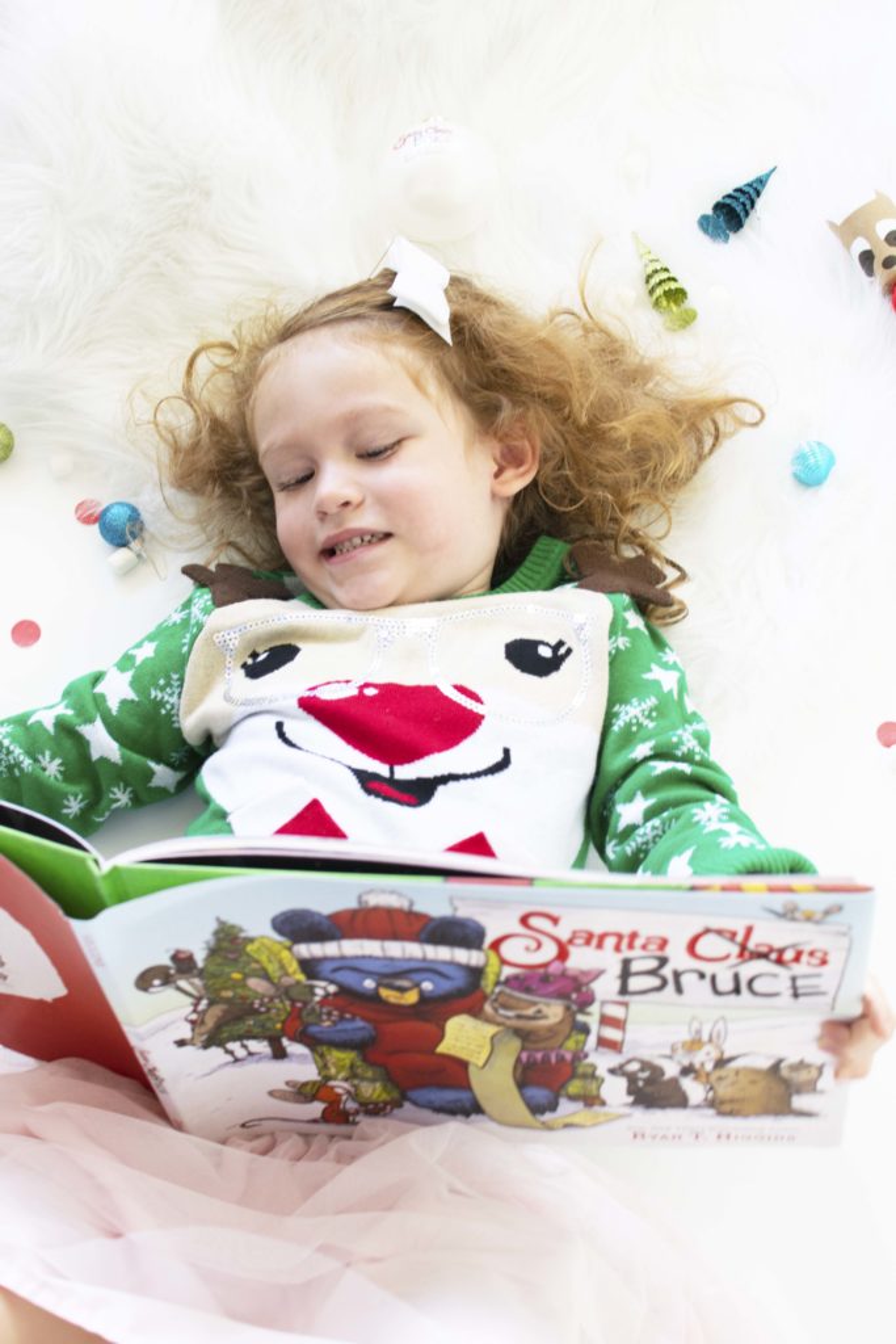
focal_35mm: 52
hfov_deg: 25.8
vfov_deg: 37.8
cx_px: 448
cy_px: 672
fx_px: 1959
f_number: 4.5
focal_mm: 35
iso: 500
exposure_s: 1/30
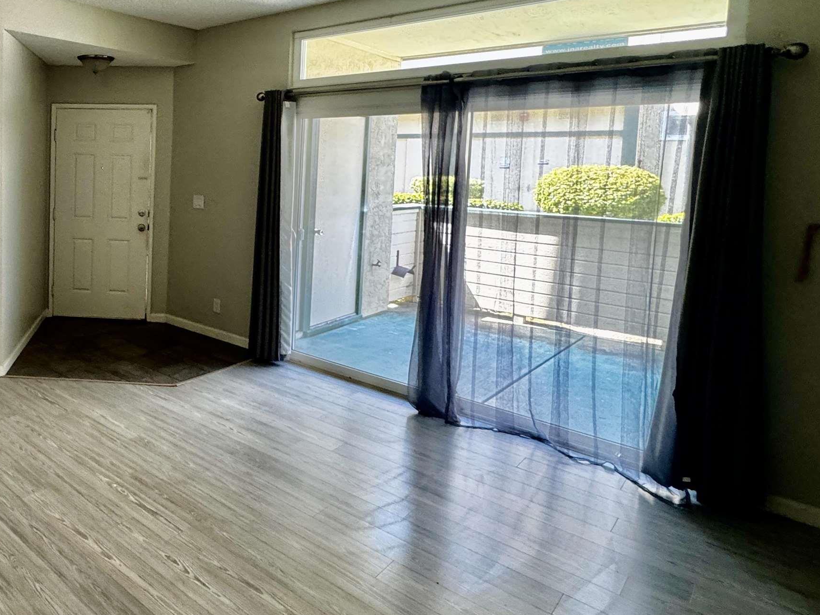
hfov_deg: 60.2
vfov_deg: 53.7
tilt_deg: -4.5
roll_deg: -1.4
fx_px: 592
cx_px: 101
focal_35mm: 25
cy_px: 203
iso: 250
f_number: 2.2
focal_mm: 2.22
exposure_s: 1/60
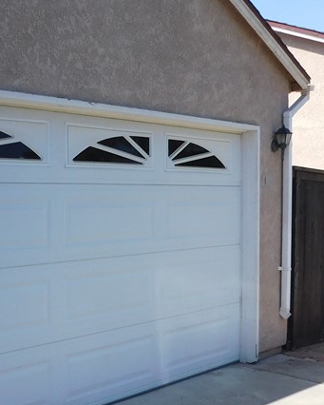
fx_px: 647
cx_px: -28
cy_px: 183
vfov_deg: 34.7
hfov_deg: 26.1
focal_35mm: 54
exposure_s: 1/1250
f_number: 3
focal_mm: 4
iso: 125
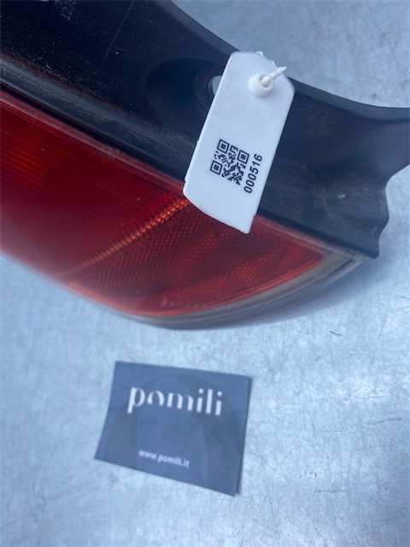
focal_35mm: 26
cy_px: 274
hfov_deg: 53.1
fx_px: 411
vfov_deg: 67.3
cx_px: 205
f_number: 1.8
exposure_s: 1/757
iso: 32
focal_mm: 4.25
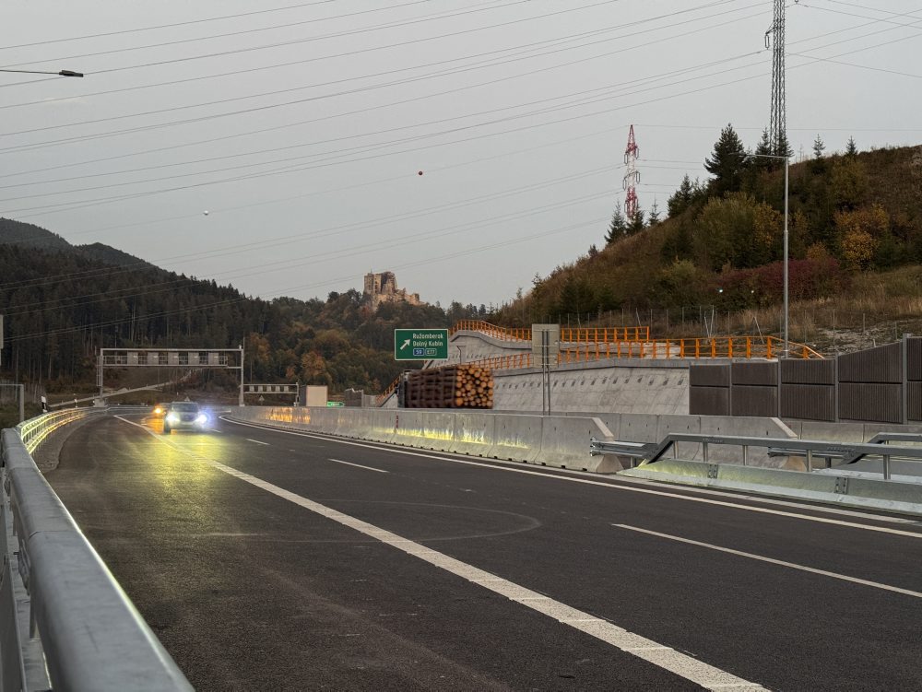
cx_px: 461
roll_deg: +0.0
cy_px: 346
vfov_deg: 30.3
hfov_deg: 39.6
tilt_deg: +0.4
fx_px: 1279
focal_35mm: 48
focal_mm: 6.76
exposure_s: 1/35
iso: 400
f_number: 1.78
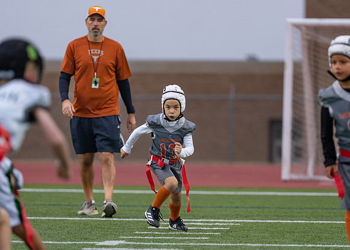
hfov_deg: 7.8
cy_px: 131
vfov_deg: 5.6
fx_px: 2555
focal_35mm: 257
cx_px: 192
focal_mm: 200
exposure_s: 1/1000
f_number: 2.8
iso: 800
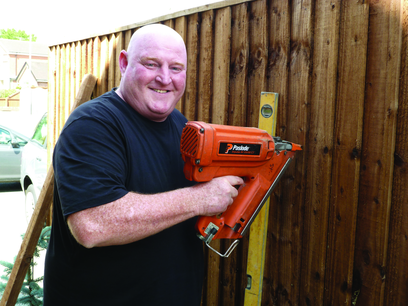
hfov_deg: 39.7
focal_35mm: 48
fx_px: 566
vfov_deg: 30.3
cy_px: 153
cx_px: 204
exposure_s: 1/60
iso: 80
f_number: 3.8
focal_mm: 7.9
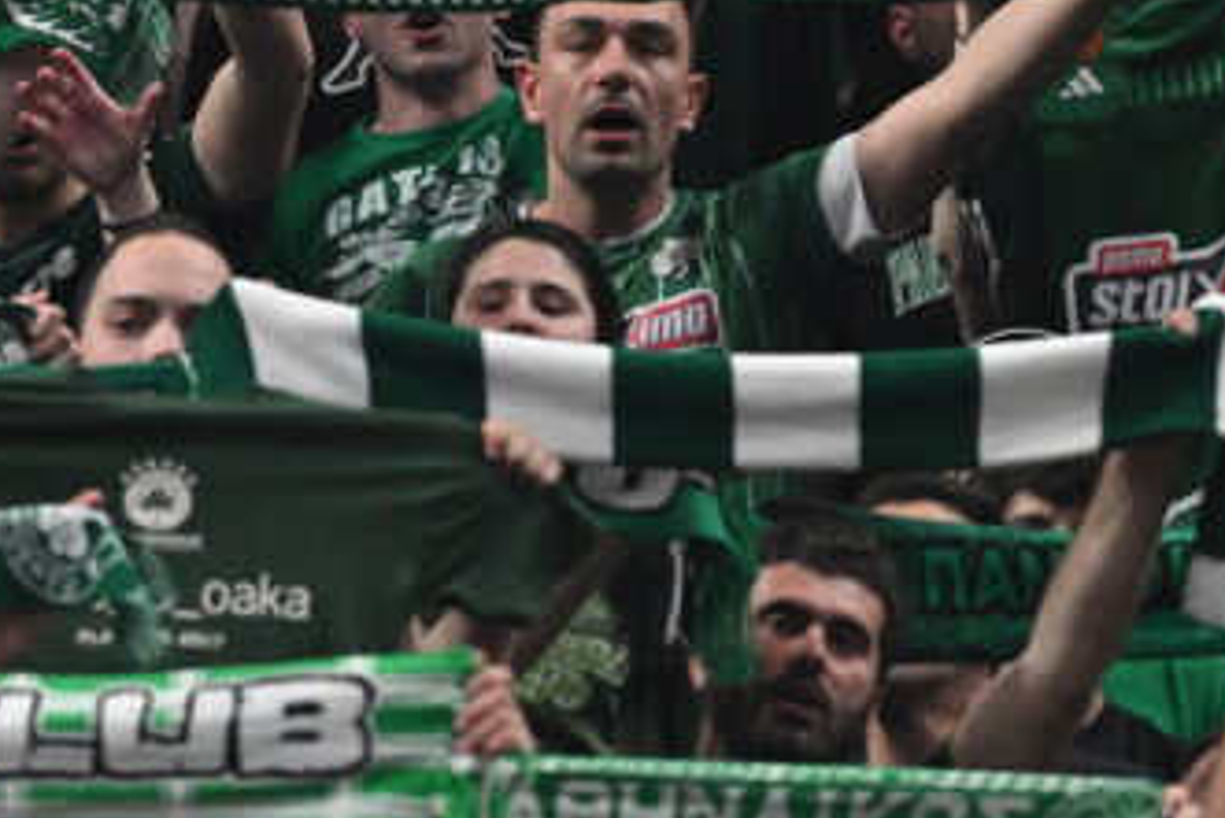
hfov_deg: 1.4
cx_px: 422
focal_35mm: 1450
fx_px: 49359
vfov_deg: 0.9
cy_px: 81
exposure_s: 1/1250
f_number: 3.5
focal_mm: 400
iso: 2500
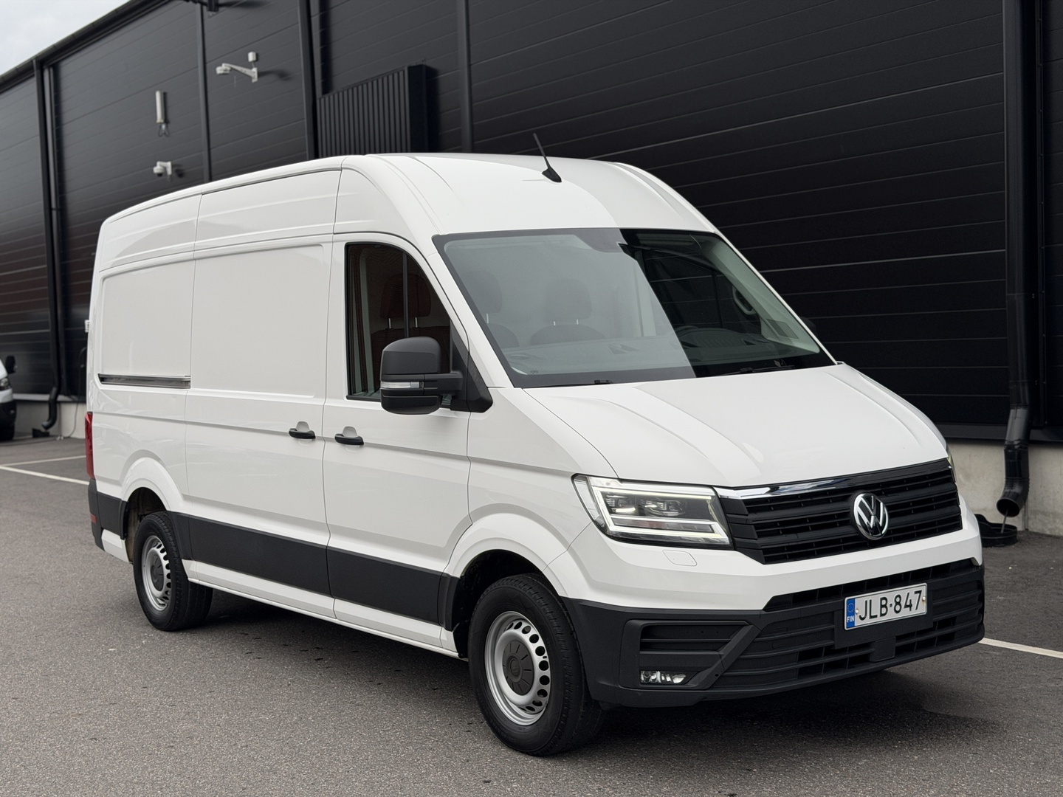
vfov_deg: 30.3
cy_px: 398
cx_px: 532
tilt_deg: -3.2
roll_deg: +1.9
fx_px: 1474
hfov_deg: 39.7
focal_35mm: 48
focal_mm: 6.76
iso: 64
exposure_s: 1/1070
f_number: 1.78
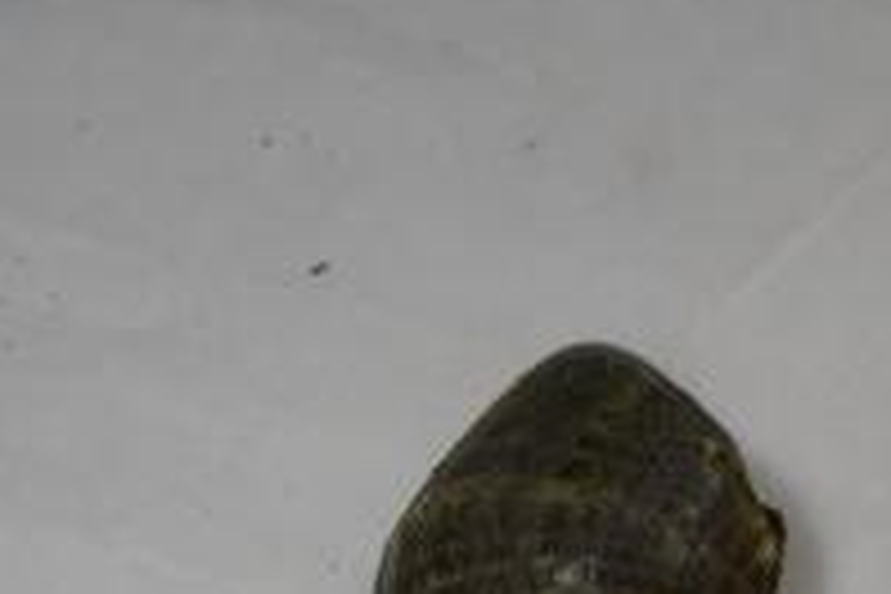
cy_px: 497
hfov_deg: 21.7
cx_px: 860
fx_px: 2252
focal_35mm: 91
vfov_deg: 14.9
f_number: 8
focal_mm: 30
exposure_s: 1/250
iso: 280
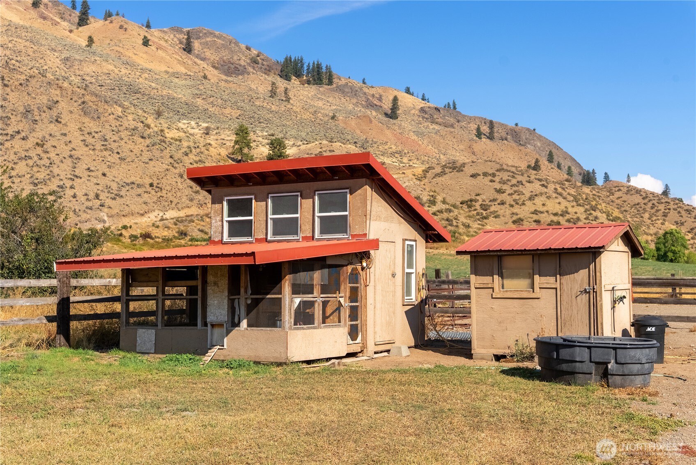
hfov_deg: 46.0
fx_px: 820
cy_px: 232
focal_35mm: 42
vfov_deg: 31.6
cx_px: 348
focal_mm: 42.4
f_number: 6.3
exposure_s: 1/8000
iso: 100
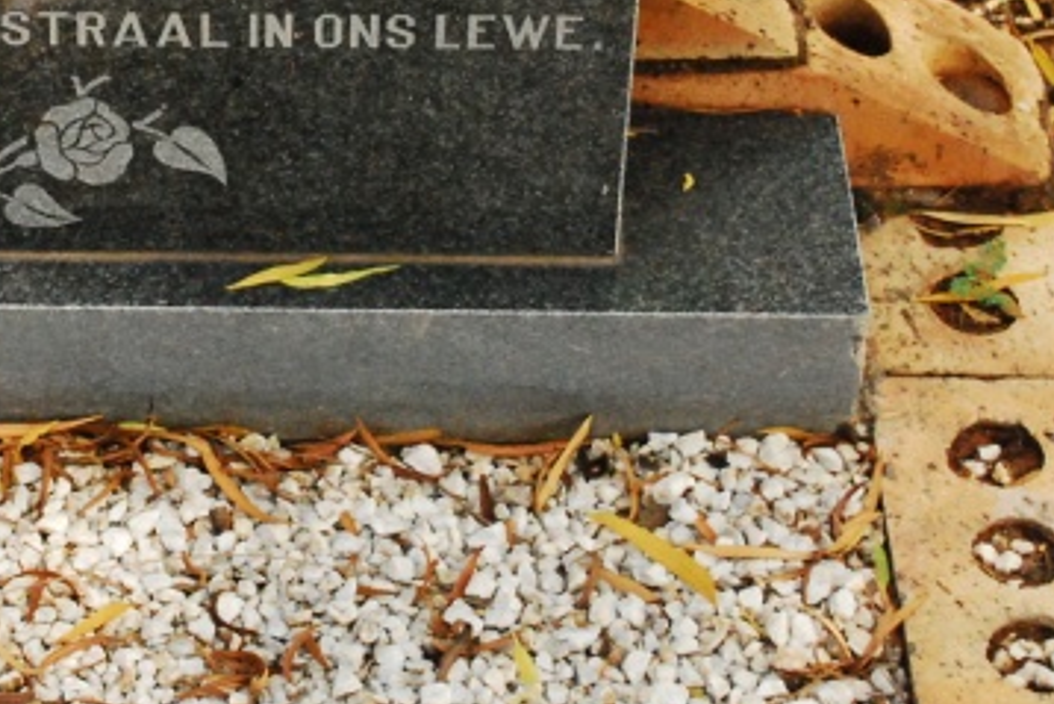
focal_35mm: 146
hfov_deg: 13.9
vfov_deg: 9.3
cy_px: 4
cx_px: 50
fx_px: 4276
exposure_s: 1/1600
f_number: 5
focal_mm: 34
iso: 1600
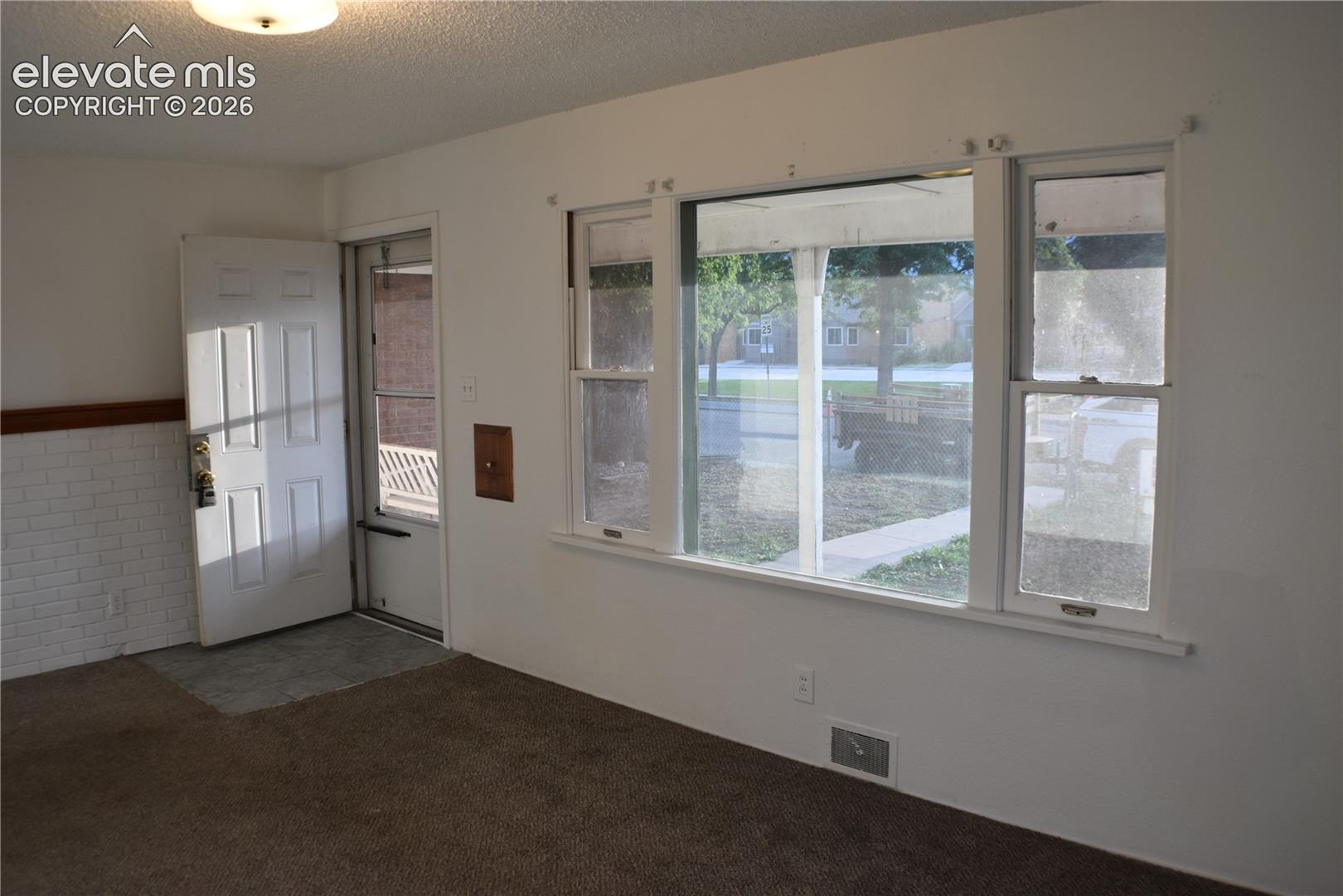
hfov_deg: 53.1
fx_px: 1343
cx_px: 672
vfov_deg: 36.9
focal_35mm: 36
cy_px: 448
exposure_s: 1/125
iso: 400
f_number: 5.6
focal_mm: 24
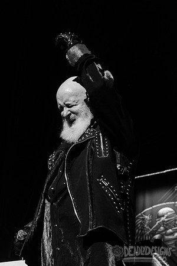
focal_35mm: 70
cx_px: 44
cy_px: 118
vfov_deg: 28.8
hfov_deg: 19.3
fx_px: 517
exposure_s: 1/800
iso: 1600
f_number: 4
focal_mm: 42
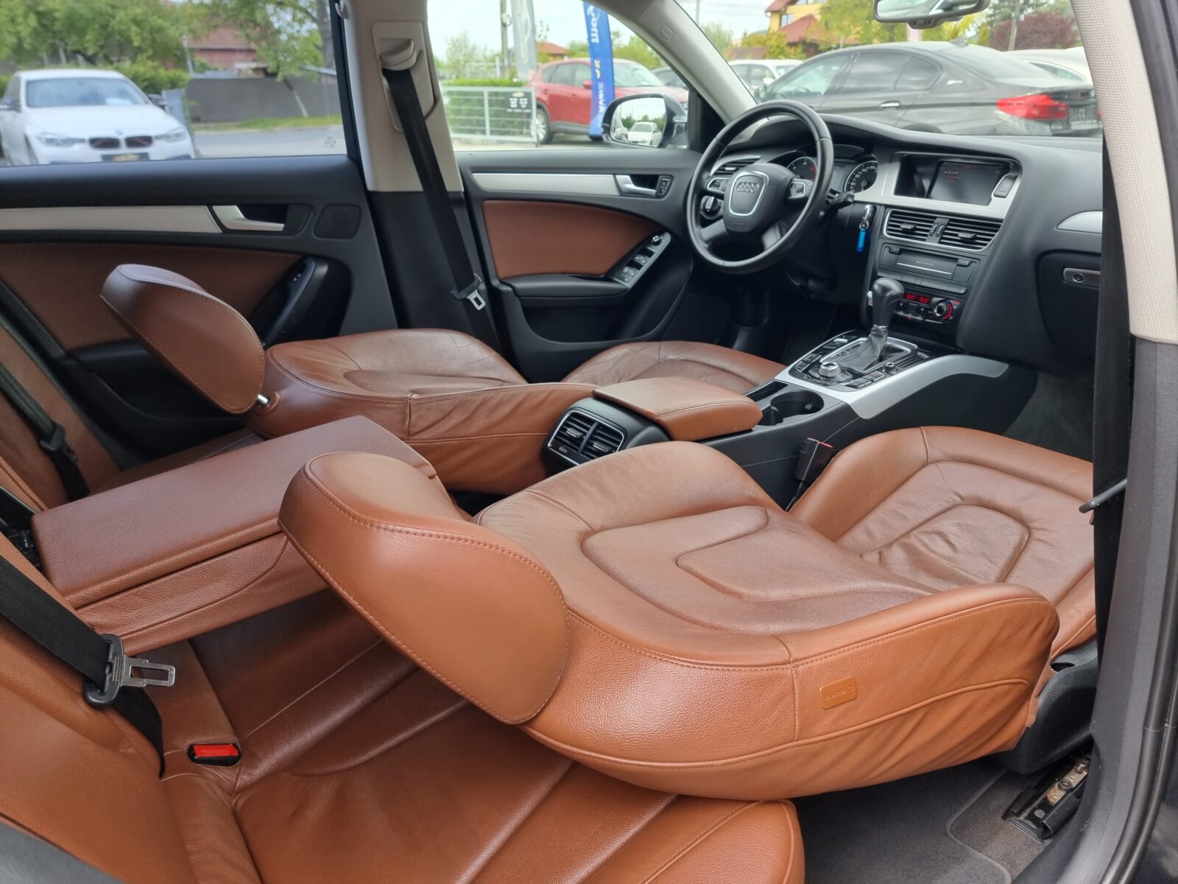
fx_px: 817
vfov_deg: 56.8
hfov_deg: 71.6
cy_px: 442
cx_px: 589
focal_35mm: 24
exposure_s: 1/120
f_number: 1.8
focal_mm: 6.7
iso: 50
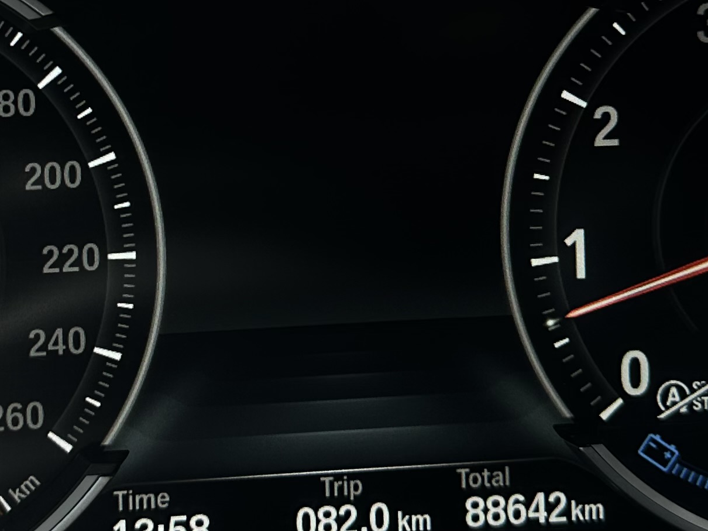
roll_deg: -2.7
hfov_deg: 24.3
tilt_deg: -18.7
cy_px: -19
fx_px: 1636
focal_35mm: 80
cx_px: 252
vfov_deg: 17.9
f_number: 1.78
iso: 80
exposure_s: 1/172
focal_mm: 6.86
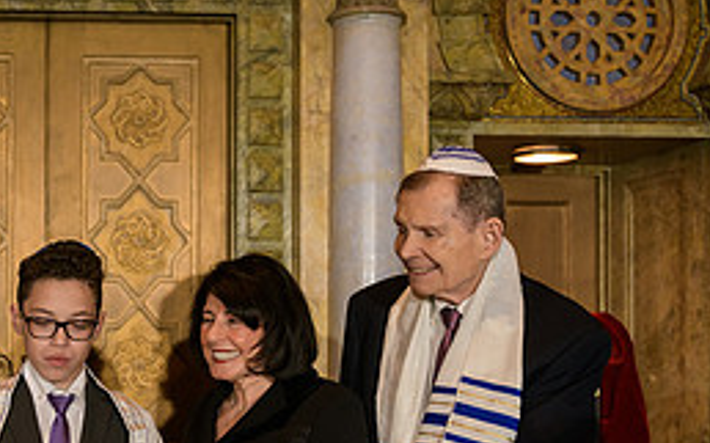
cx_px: 107
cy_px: 304
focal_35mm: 55
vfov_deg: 23.4
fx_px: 1064
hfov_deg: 35.3
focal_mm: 24
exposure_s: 1/200
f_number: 3.2
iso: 250
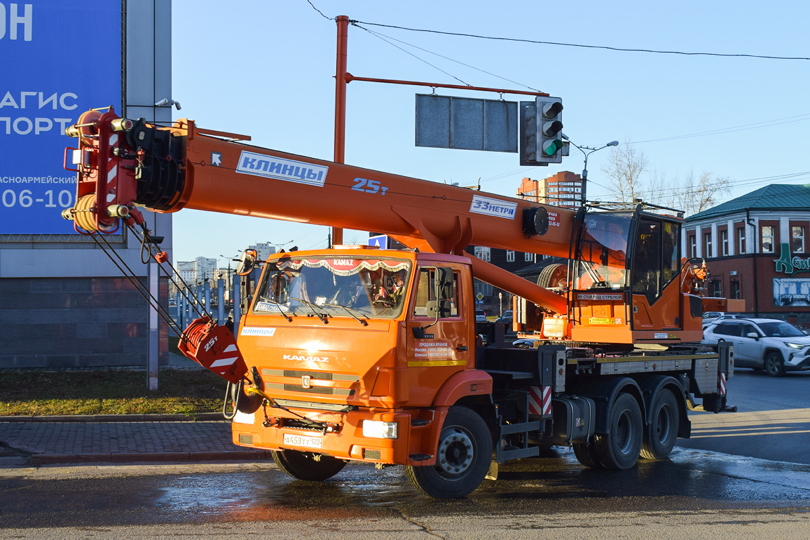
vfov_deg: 31.9
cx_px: 405
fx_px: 945
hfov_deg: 46.4
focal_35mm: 42
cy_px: 270
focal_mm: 28
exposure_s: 1/250
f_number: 8
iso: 250
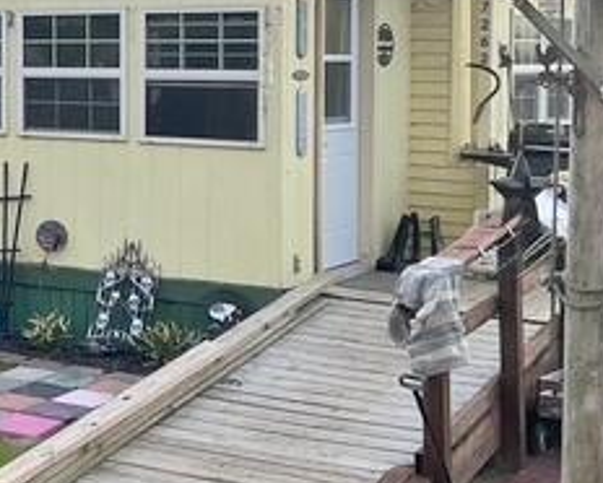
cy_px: 93
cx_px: -47
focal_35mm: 78
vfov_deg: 19.5
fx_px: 1393
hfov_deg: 23.1
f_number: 1.8
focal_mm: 3
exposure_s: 1/122
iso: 16
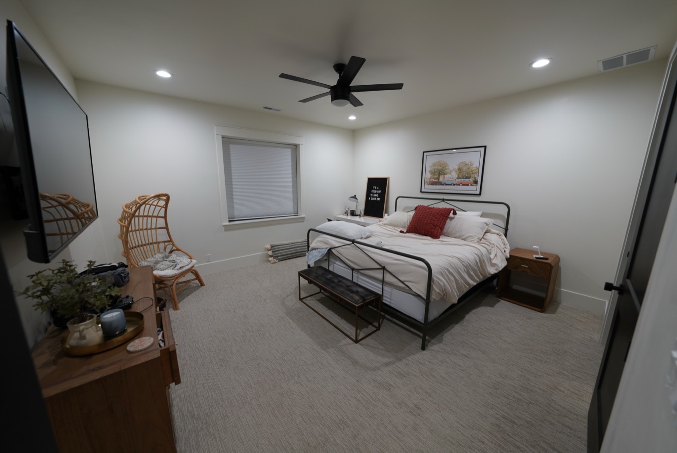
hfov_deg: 112.6
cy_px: 226
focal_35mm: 12
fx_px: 226
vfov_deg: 90.1
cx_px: 338
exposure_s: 1/60
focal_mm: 12
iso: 500
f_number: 3.5
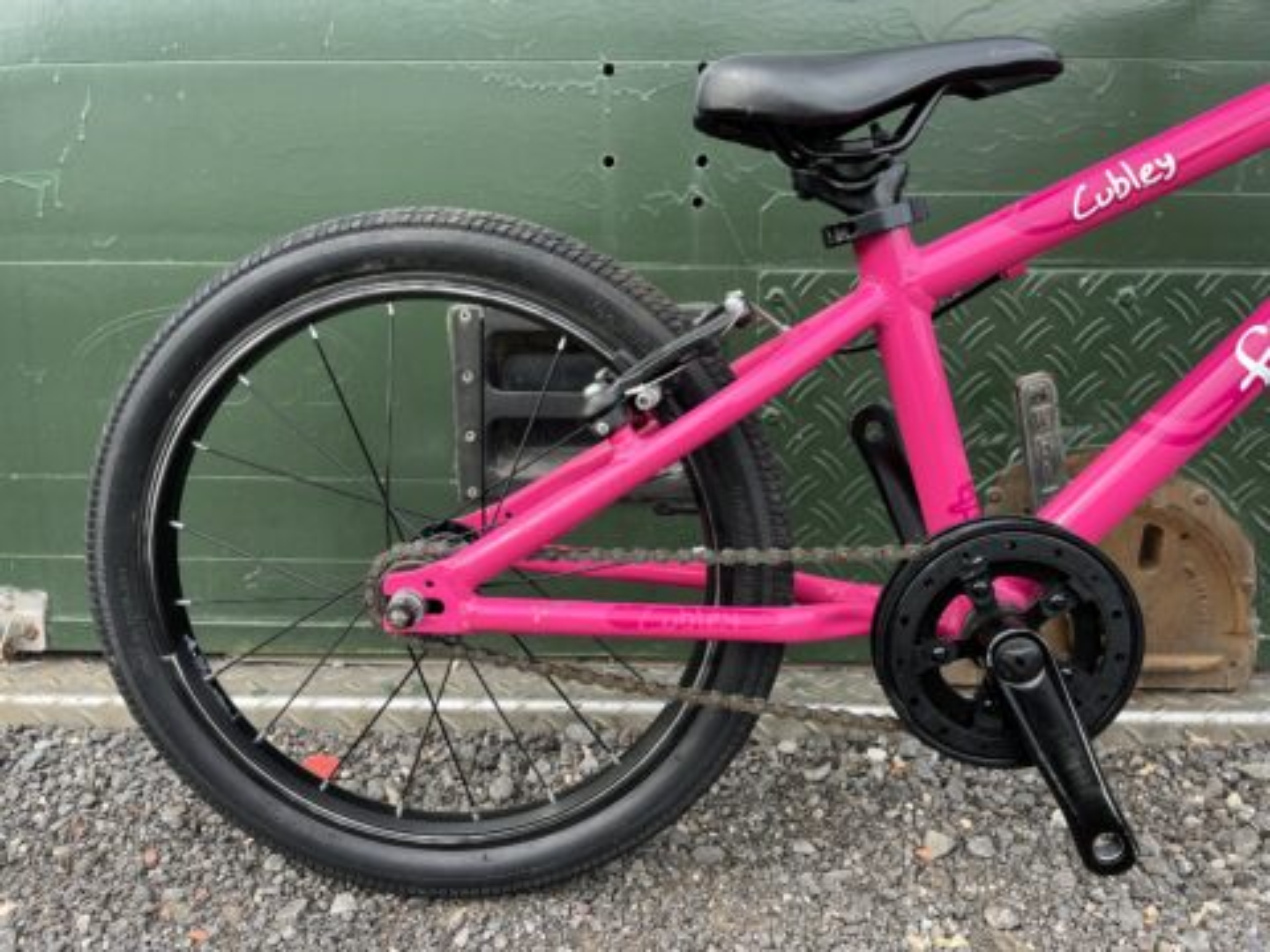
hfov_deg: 67.3
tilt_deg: -13.7
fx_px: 954
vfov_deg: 53.1
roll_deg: -1.1
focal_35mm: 26
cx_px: 635
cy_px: 476
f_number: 1.6
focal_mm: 5.1
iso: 50
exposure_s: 1/422
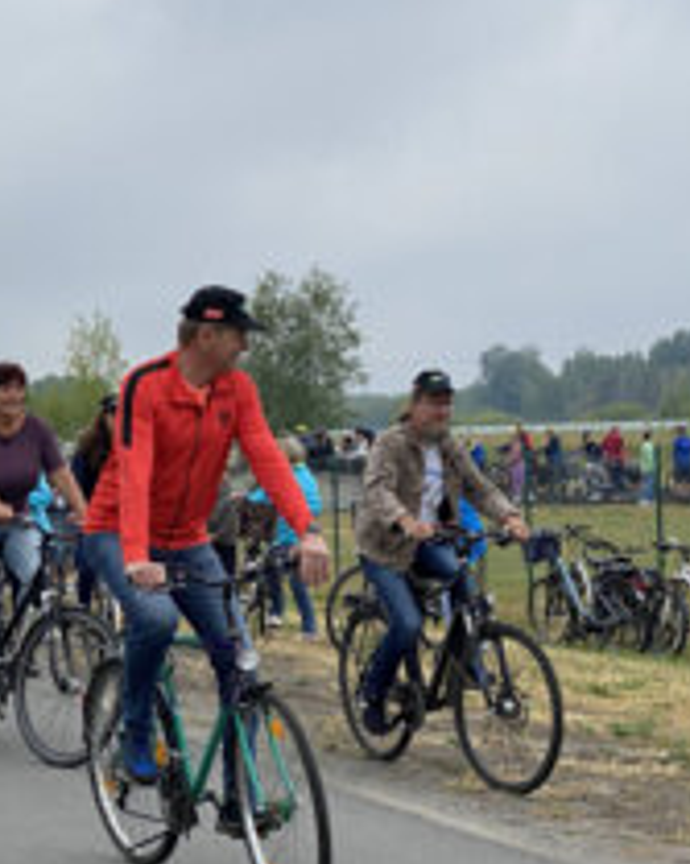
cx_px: -107
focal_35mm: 97
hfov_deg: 15.4
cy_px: 409
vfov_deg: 19.8
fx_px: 2478
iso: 20
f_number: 2
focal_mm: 6
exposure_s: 1/1020
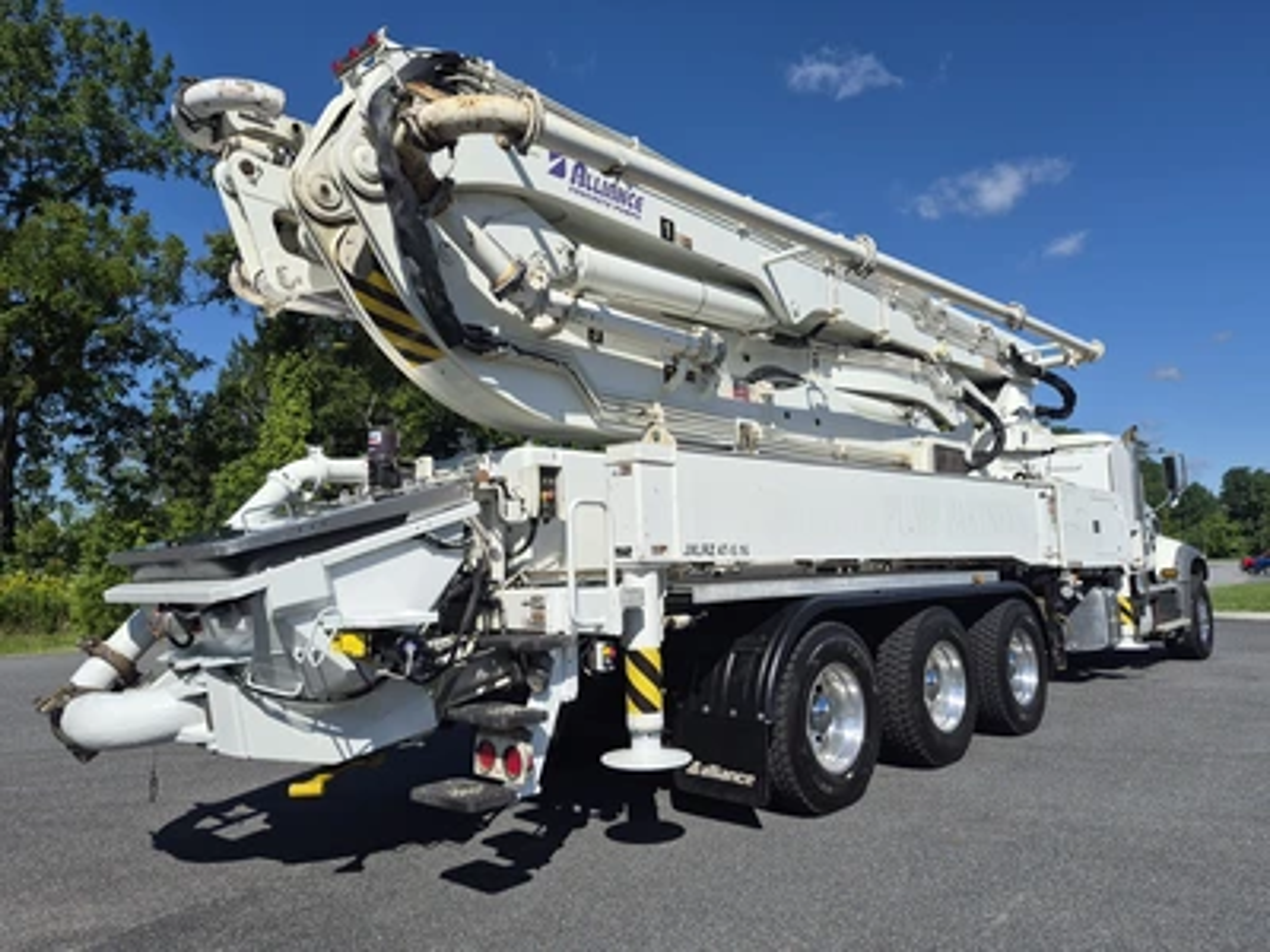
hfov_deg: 73.9
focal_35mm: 23
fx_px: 844
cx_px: 635
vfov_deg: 58.9
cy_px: 476
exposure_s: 1/7696
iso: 64
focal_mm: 5.4
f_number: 1.8
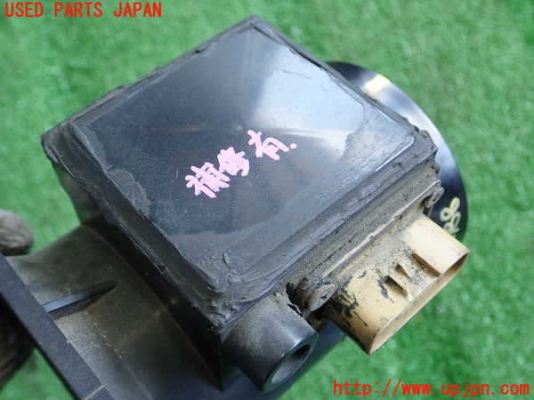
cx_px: 267
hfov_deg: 46.8
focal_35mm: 40
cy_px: 200
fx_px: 617
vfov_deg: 36.0
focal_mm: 7.34
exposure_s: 1/80
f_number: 2.8
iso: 200
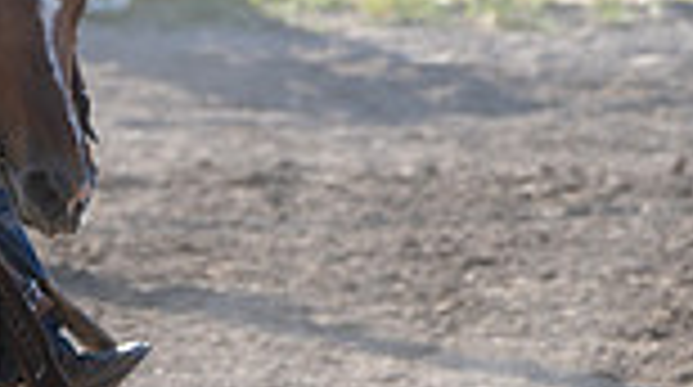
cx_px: -280
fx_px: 12309
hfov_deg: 3.2
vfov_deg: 1.8
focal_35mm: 671
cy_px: 47
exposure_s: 1/800
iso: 160
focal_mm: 150
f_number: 4
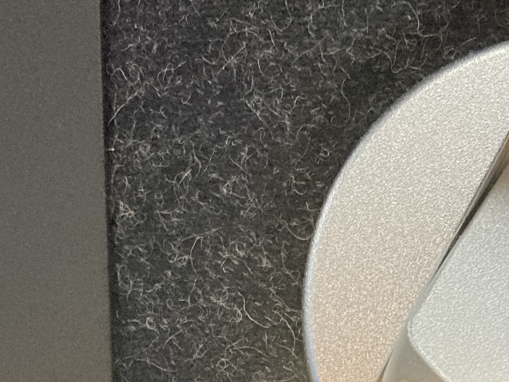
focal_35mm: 89
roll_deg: +2.0
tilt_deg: +1.6
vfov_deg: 15.7
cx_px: 437
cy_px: 504
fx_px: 1309
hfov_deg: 21.6
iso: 400
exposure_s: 1/37
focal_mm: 3.99
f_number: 1.8
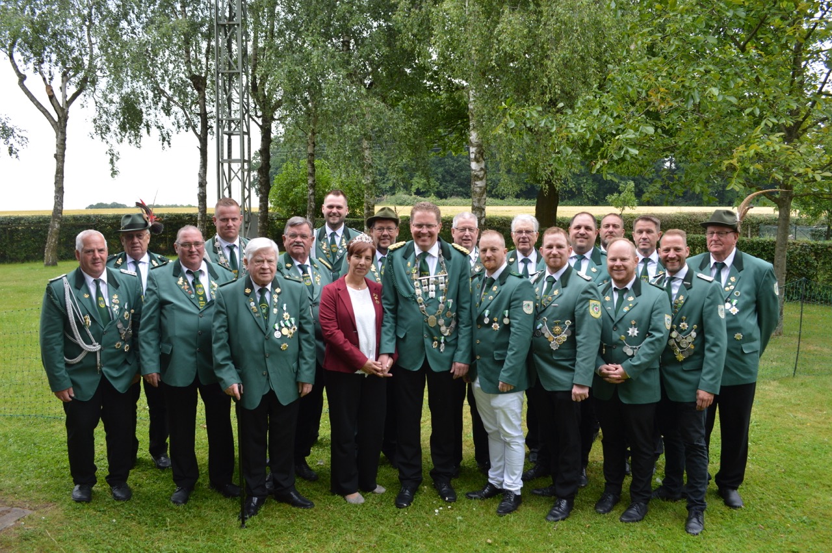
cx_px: 416
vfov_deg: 47.8
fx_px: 623
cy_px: 276
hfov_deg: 67.4
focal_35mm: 27
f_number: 5.6
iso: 220
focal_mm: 18
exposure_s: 1/125
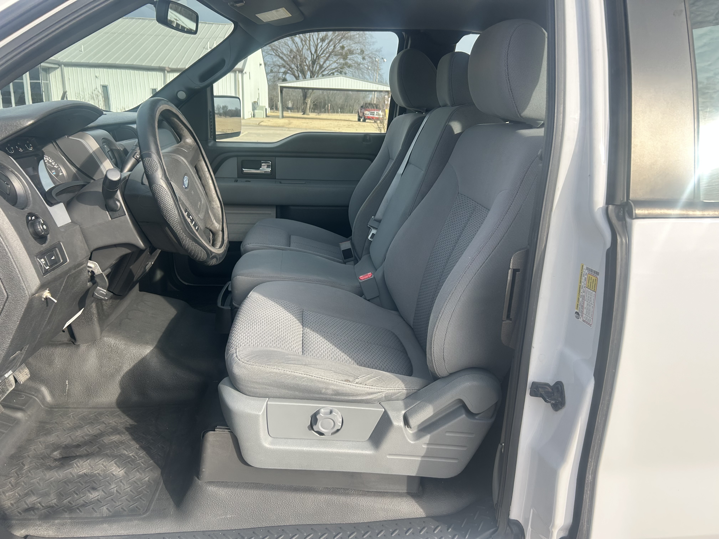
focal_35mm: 26
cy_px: 270
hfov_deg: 67.3
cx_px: 360
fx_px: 540
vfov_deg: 53.1
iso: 50
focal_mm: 5.7
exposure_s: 1/1112
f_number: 1.5
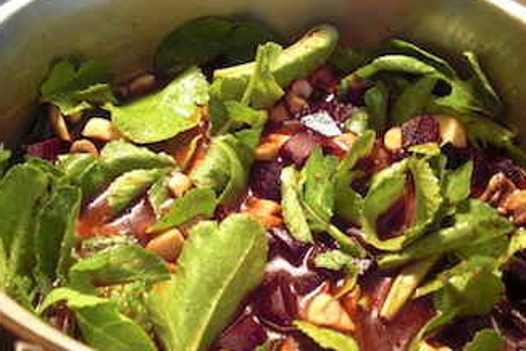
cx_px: 267
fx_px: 629
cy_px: 178
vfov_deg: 31.3
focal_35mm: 43
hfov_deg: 45.4
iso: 200
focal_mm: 6.3
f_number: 2.8
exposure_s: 1/3.33
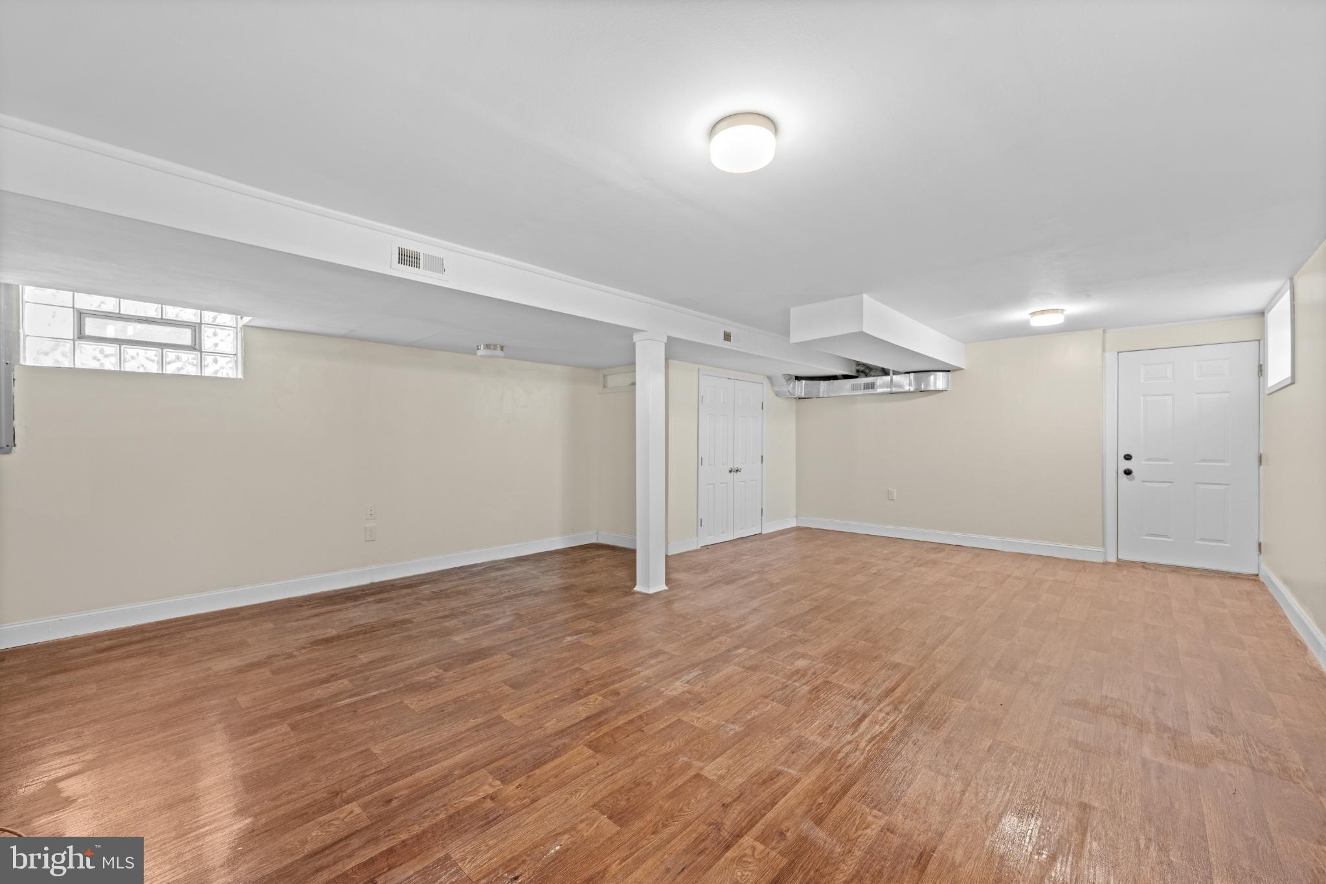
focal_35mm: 14
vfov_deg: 81.2
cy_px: 442
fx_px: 516
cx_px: 663
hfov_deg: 104.3
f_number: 7.1
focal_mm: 14
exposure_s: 1/3
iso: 800
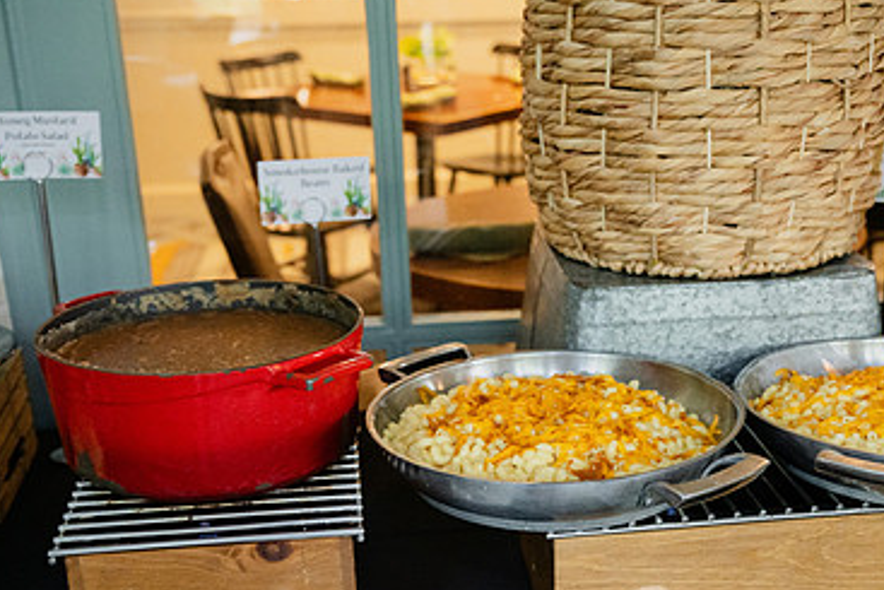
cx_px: 530
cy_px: 449
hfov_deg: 37.4
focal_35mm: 53
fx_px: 1302
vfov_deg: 25.2
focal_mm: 33.5
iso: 1600
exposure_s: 1/80
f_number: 3.5
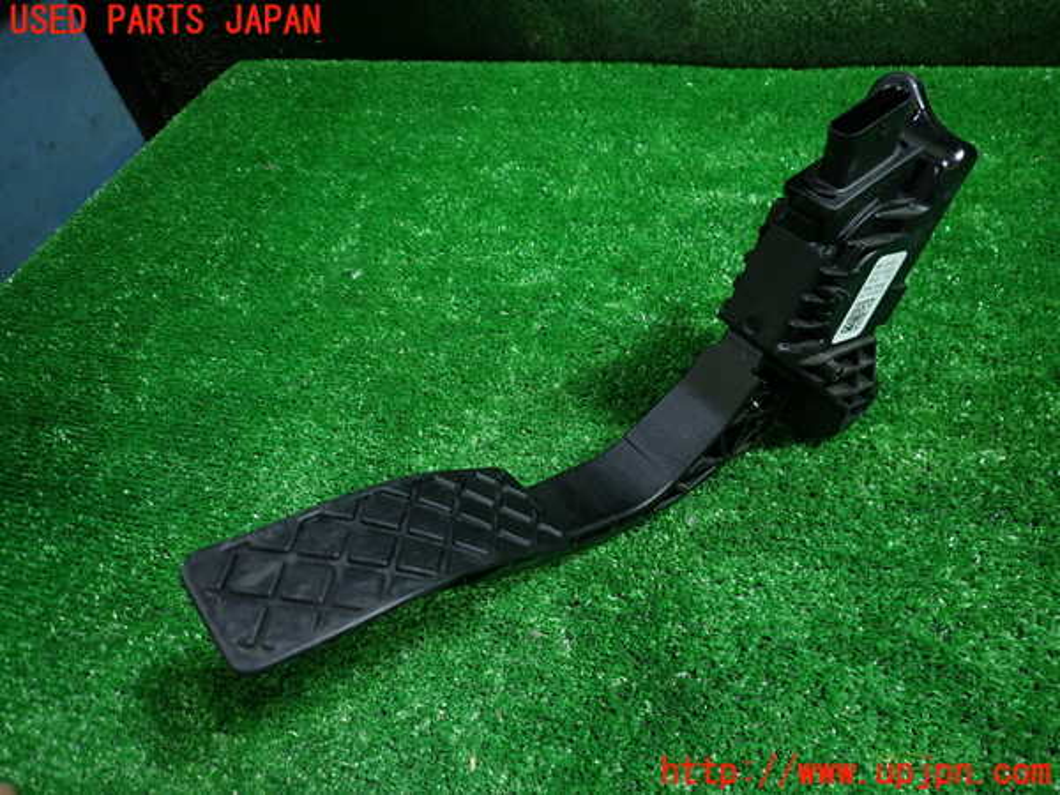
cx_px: 530
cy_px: 398
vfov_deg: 54.9
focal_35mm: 25
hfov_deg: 69.4
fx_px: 766
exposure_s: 1/30
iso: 250
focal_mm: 4.5
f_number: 2
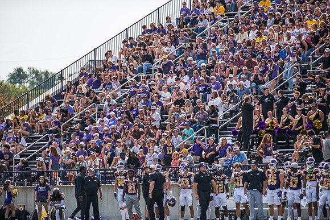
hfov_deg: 6.9
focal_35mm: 300
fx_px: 2751
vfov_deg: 4.6
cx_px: 165
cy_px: 110
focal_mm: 300
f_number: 3.5
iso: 100
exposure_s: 1/1000
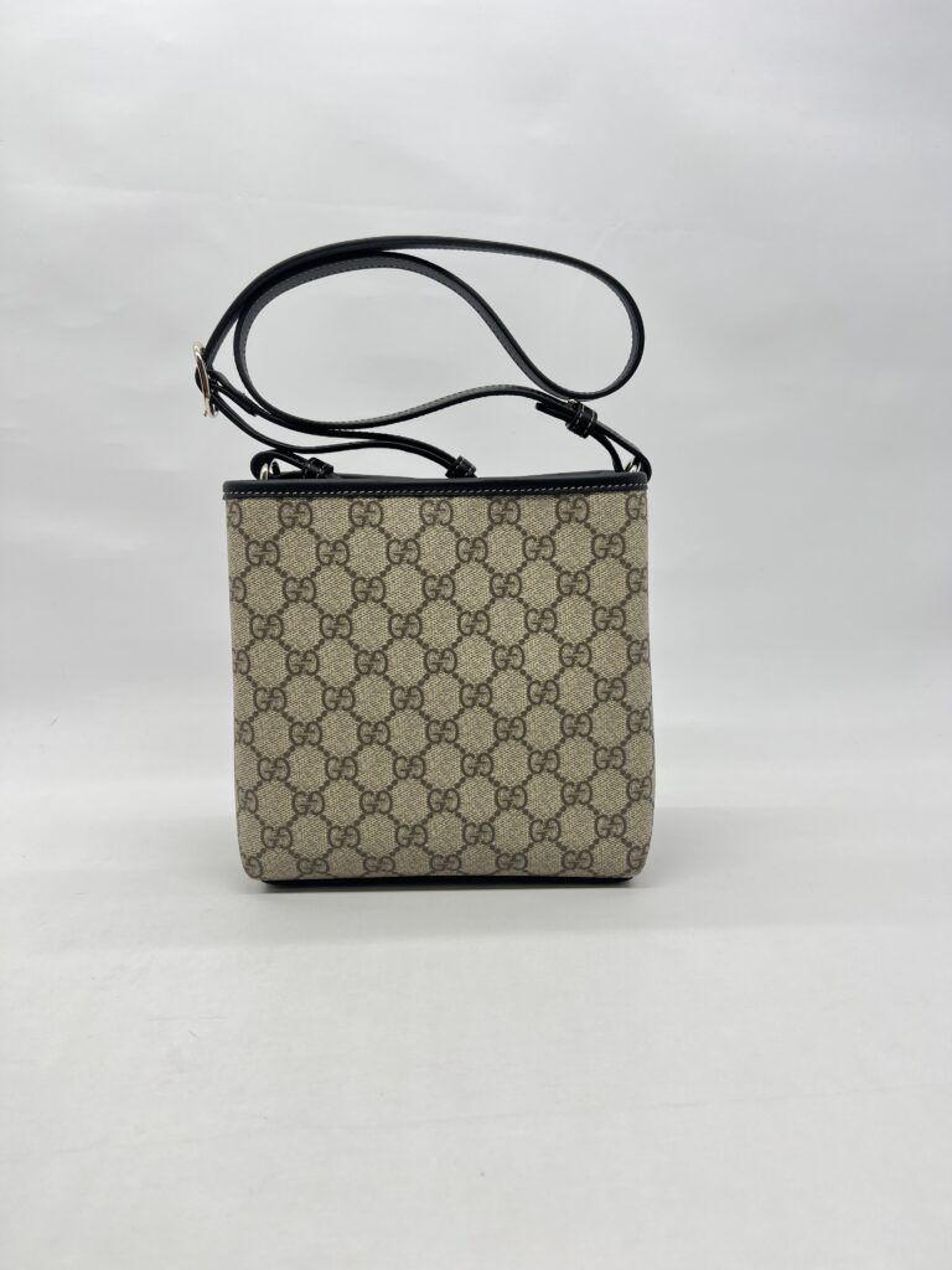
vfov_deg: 67.3
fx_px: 953
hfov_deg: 53.1
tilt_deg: -9.5
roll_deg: +0.2
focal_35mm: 26
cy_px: 635
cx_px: 476
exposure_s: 1/122
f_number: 1.5
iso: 32
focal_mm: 5.7
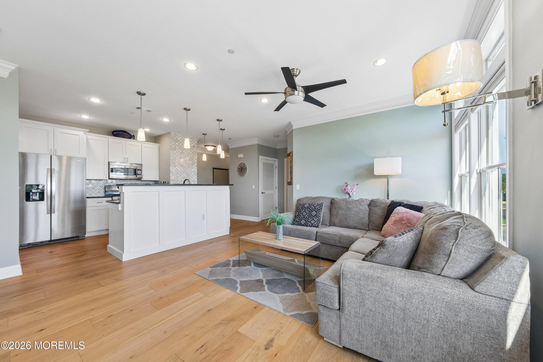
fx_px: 181
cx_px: 272
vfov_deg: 90.0
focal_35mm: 12
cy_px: 181
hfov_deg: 112.6
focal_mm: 8
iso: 160
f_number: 8
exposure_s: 1/15
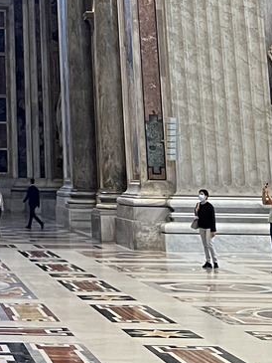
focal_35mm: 114
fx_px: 1194
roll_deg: -0.9
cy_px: -219
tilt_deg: +18.5
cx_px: -113
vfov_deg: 15.6
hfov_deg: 12.5
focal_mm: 5.7
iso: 400
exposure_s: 1/50
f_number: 1.5
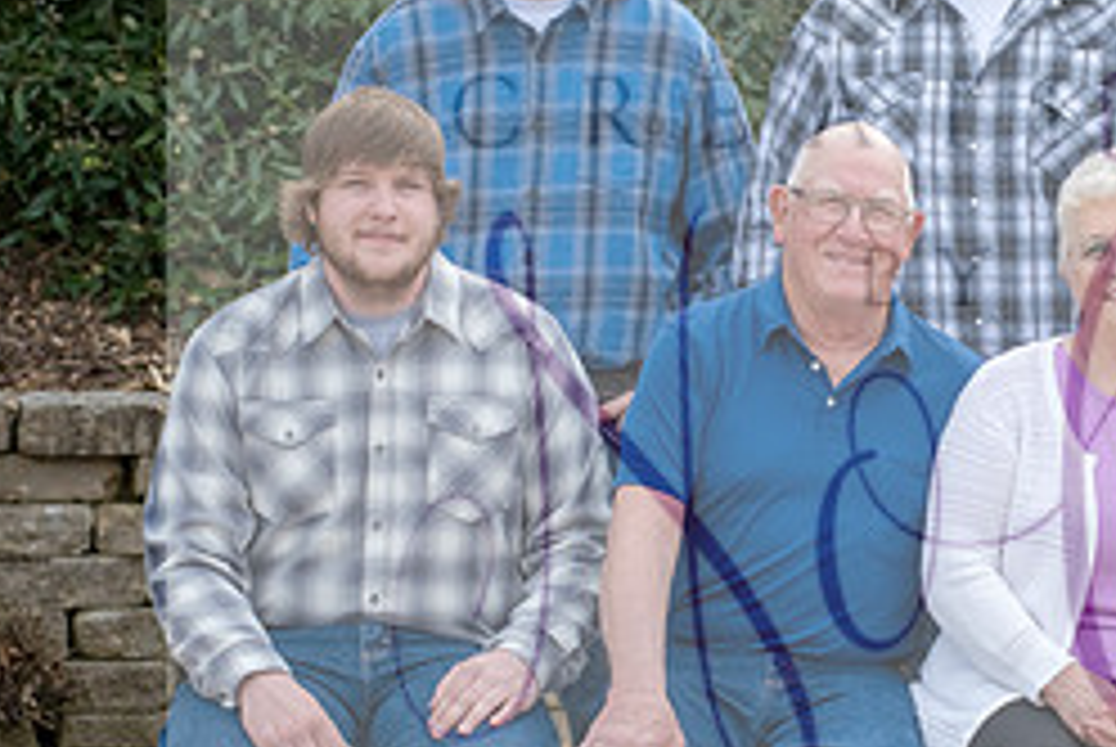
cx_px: 981
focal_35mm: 187
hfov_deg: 10.9
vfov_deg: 7.4
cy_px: 367
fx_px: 5804
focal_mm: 80
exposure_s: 1/640
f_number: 7.1
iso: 400
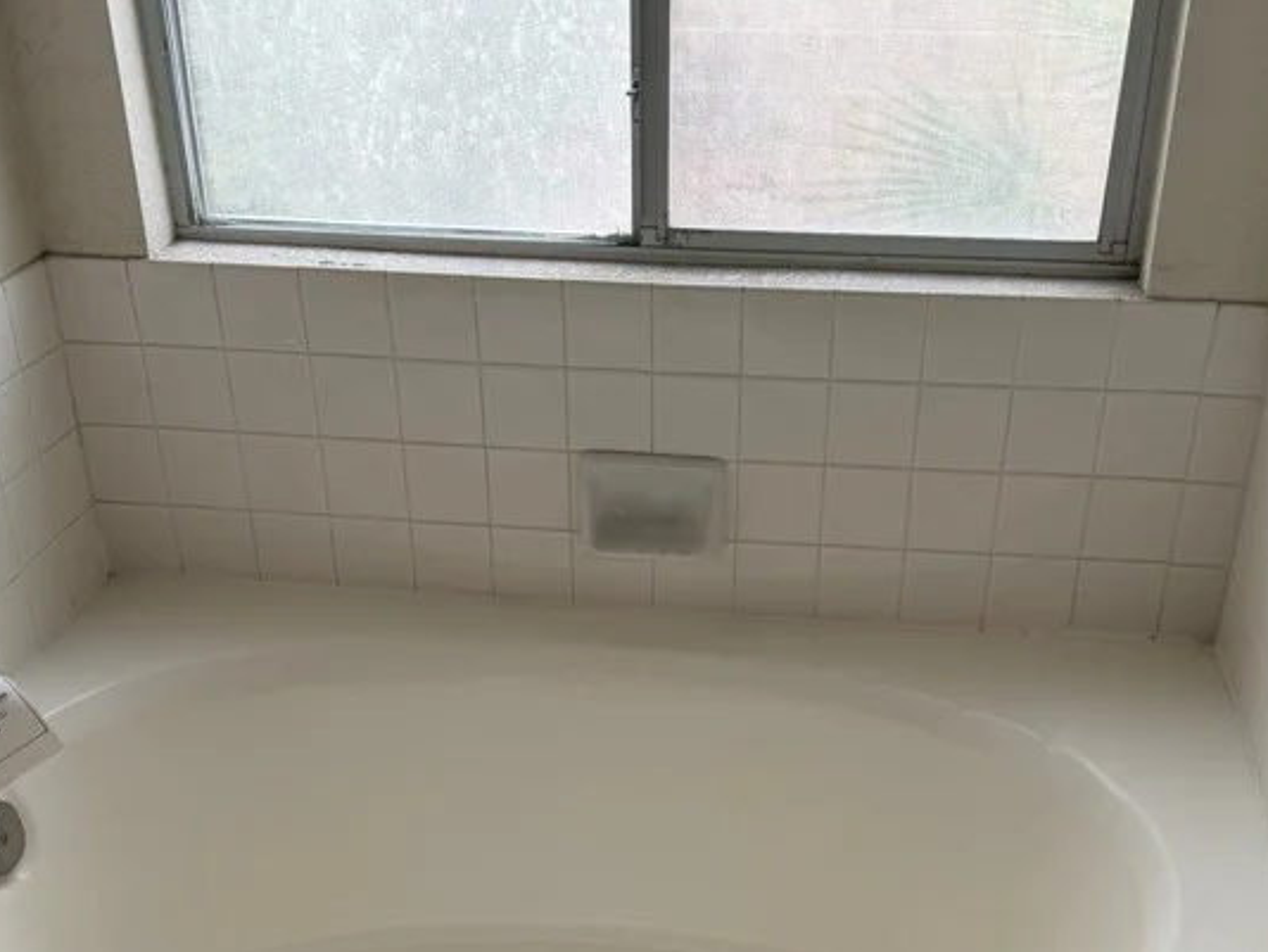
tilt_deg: -32.9
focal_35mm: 46
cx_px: 672
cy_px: 776
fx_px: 1686
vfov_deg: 30.7
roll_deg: +1.7
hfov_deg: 41.2
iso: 64
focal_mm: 6.76
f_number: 1.78
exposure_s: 1/178
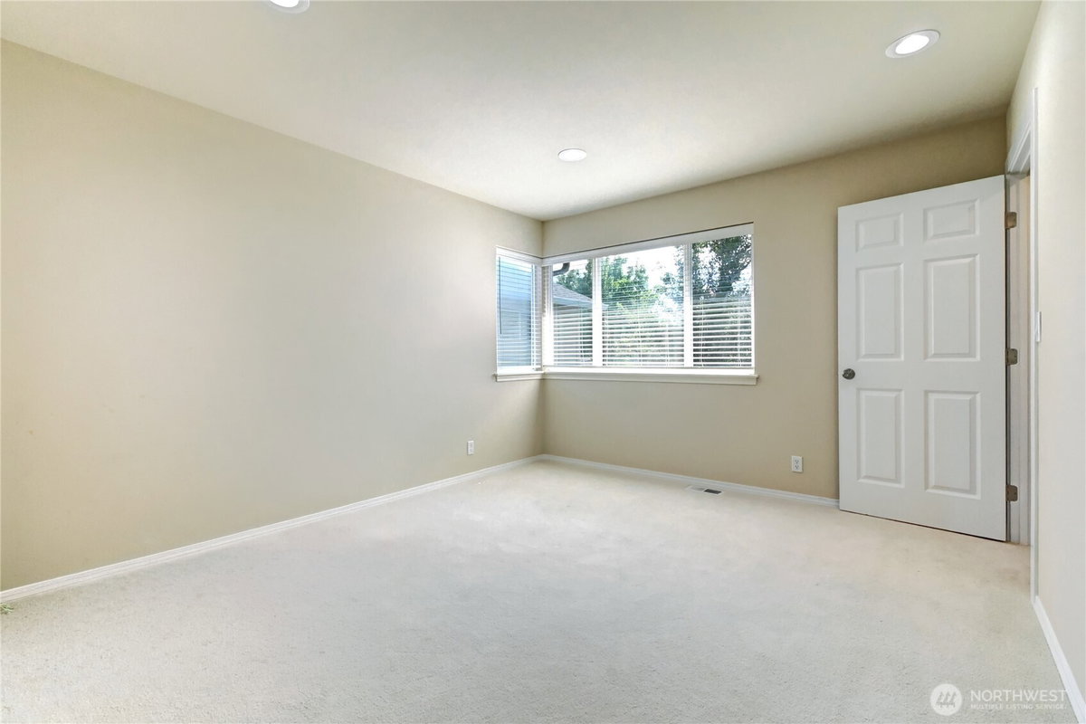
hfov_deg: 100.4
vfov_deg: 77.3
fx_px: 452
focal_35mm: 15
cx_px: 543
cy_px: 362
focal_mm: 10
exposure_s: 1/50
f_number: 11
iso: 3200
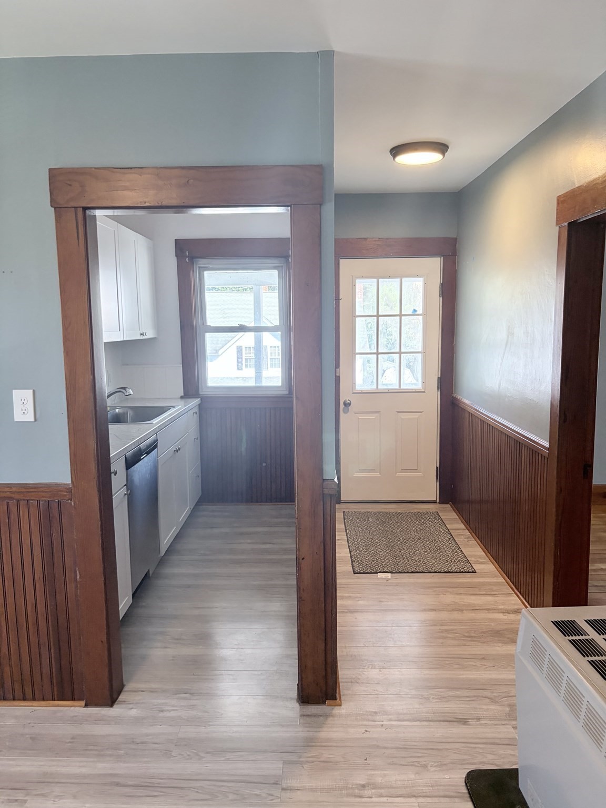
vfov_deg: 67.3
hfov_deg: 53.1
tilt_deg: -6.4
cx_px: 303
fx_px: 607
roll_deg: +2.5
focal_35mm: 26
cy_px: 404
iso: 160
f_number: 1.6
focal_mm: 5.96
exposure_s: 1/120
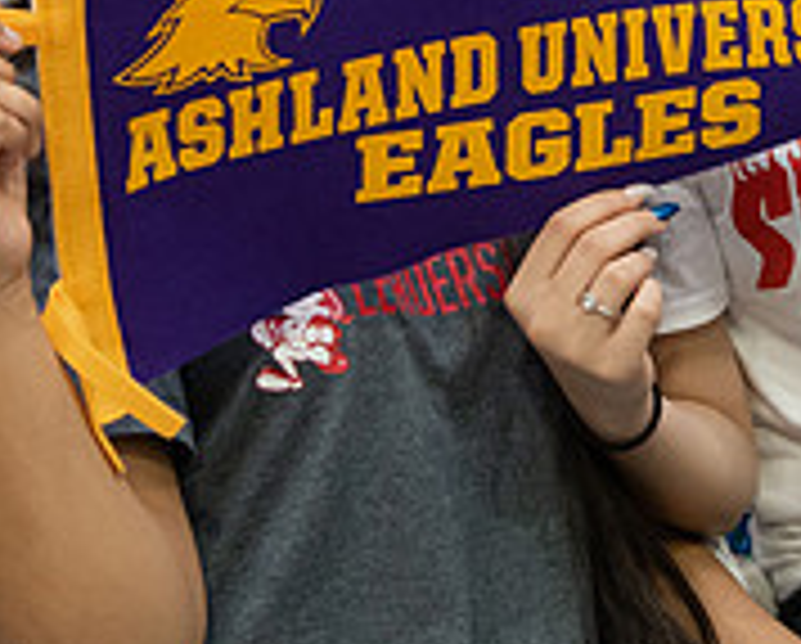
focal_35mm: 116
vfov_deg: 13.1
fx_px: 2754
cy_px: -38
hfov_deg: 16.4
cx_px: 652
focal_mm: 38
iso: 2000
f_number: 4
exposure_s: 1/160
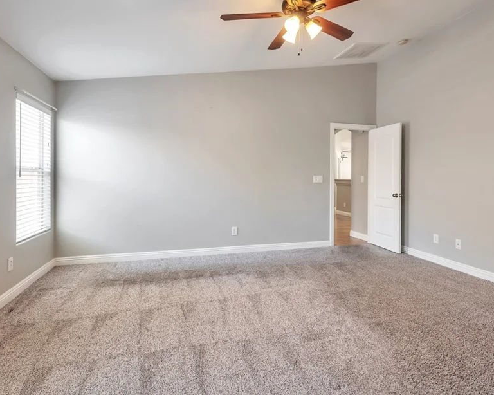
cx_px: 261
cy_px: 177
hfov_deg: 78.6
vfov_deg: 66.3
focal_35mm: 21
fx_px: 301
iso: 400
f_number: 10
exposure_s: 1/10
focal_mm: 16.5
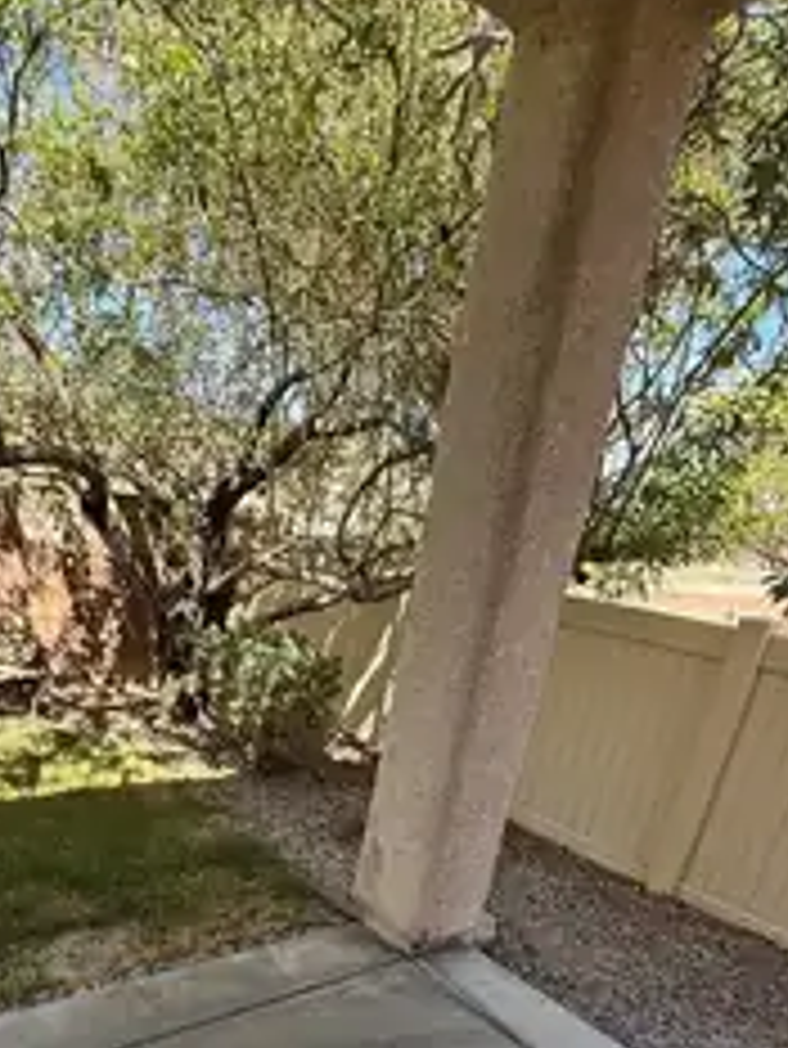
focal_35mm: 24
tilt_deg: -21.2
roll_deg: -7.0
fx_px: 728
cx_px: 225
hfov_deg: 54.9
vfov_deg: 66.6
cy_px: 801
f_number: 2.2
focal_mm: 2.22
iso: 64
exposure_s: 1/293
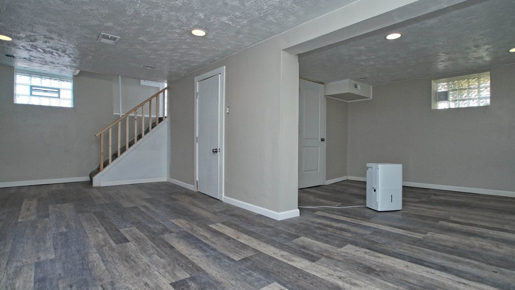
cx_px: 259
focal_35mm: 18
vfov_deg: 62.4
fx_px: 239
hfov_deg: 94.2
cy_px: 143
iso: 800
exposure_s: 1/160
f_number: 4.5
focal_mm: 11
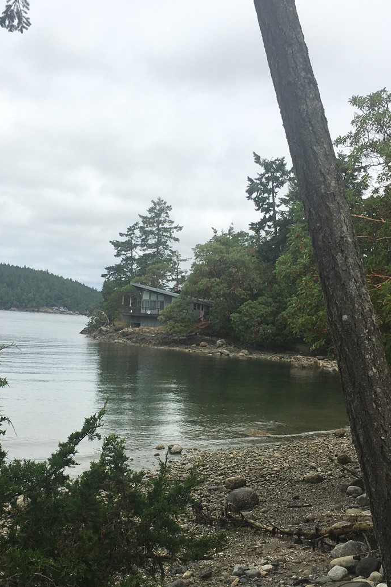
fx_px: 765
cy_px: 324
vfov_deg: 41.9
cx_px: 163
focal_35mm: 47
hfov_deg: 28.6
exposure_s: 1/1709
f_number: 2.2
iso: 25
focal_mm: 4.15
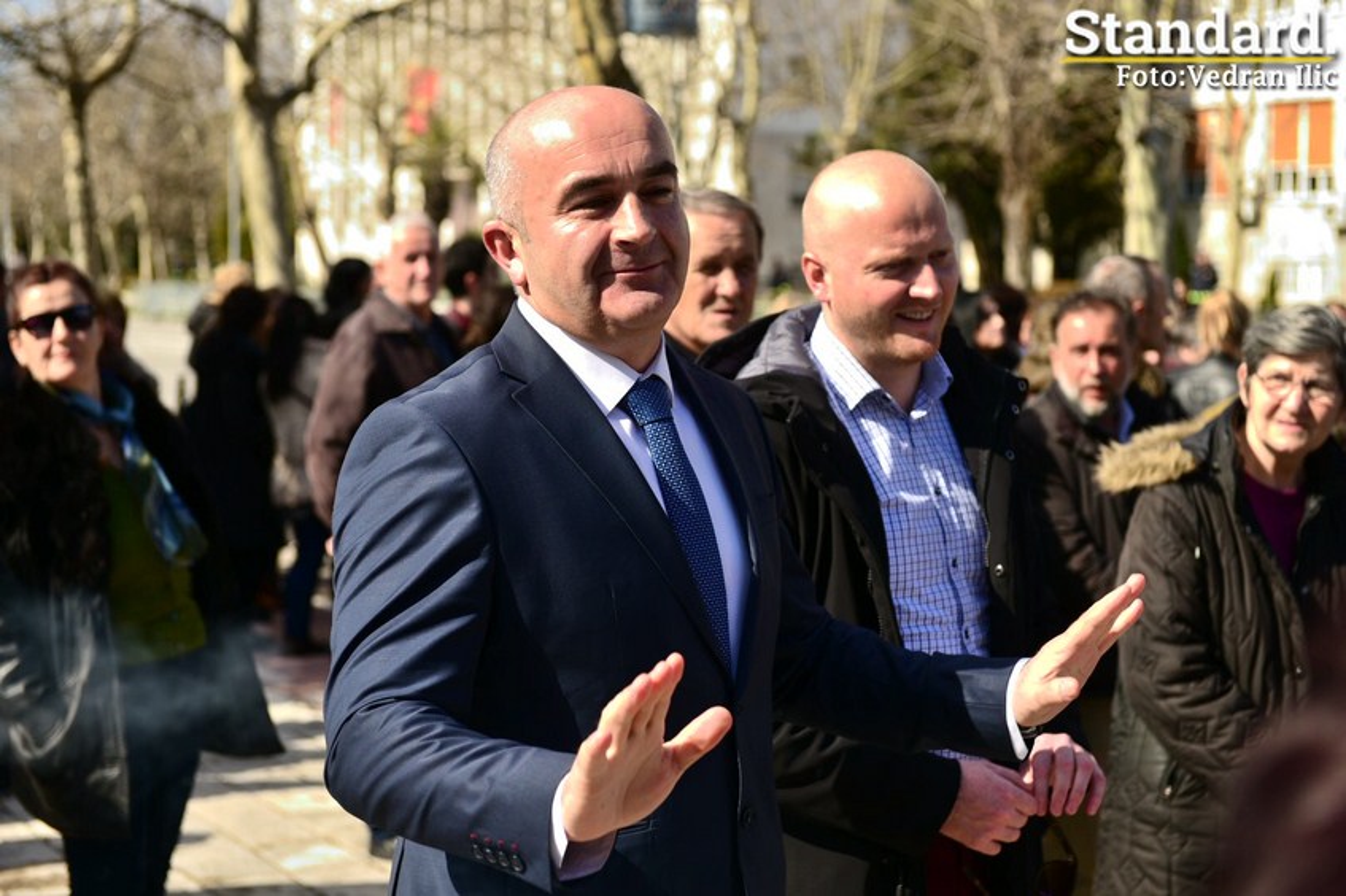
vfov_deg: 33.4
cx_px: 673
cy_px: 448
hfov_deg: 48.5
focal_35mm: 40
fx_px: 1495
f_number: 4
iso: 200
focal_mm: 40
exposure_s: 1/500
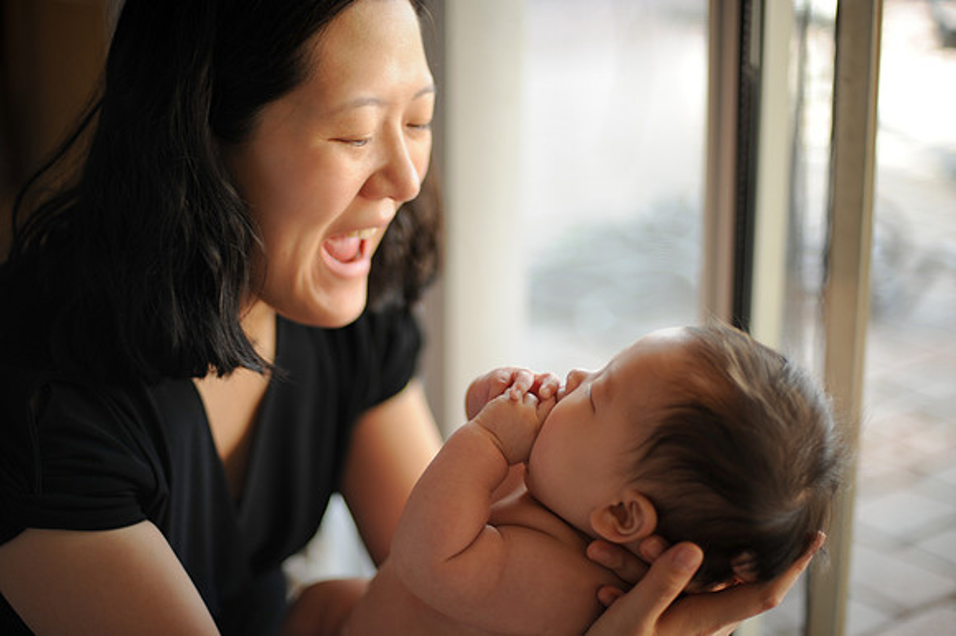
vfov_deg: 27.0
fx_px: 1327
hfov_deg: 39.6
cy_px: 318
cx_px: 478
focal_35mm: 50
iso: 200
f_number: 1.4
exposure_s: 1/160
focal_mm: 50
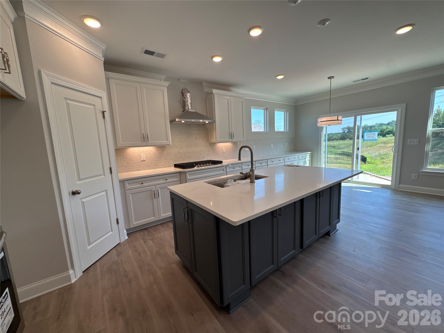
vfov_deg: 85.7
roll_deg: +4.0
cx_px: 222
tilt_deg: -6.6
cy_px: 166
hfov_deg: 102.1
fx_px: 180
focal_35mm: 14
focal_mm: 2.22
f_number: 2.2
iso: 50
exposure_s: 1/120
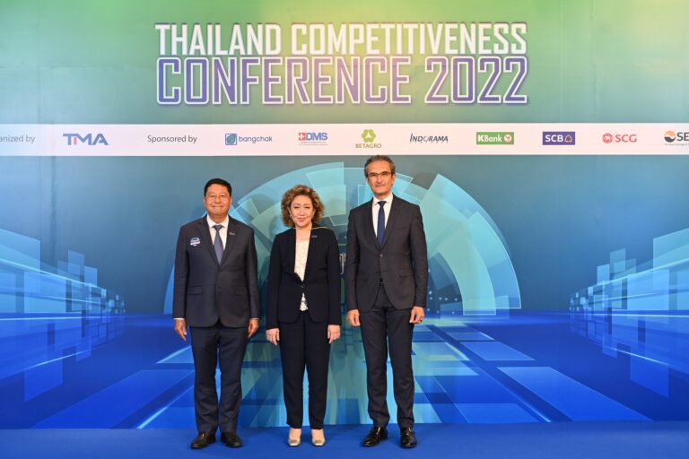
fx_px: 995
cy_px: 230
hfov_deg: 38.2
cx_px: 344
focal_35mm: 52
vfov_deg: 26.0
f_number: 4
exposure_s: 1/200
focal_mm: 52
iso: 1250
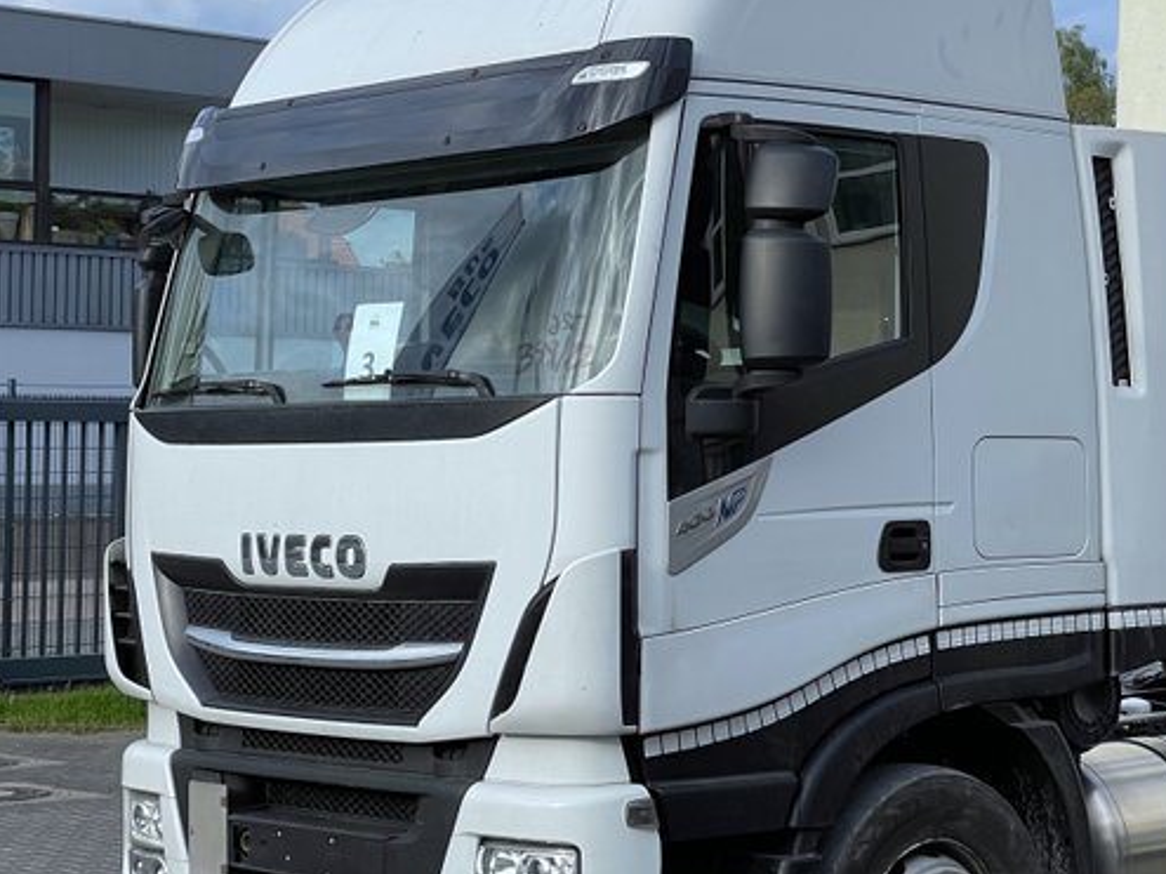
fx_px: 2829
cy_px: 474
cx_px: 860
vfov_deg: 17.6
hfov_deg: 23.1
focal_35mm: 84
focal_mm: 6
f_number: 2
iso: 25
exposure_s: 1/761
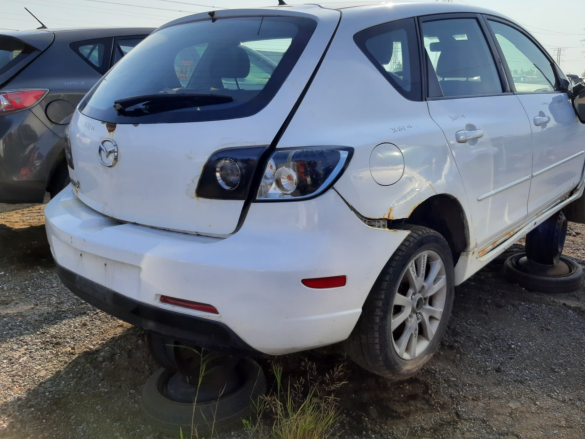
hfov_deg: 59.7
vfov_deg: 46.6
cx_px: 332
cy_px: 186
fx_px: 507
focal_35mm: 30
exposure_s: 1/1724
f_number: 1.7
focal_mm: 3.92
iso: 40
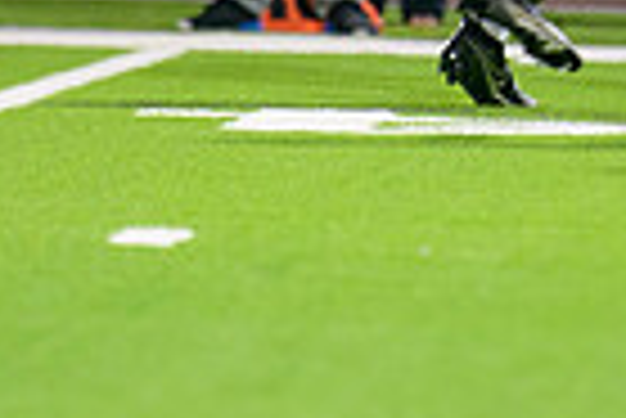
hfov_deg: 1.6
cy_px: -263
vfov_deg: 1.1
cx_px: 531
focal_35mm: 1250
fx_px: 21758
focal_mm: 300
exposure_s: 1/250
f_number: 2.8
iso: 2000
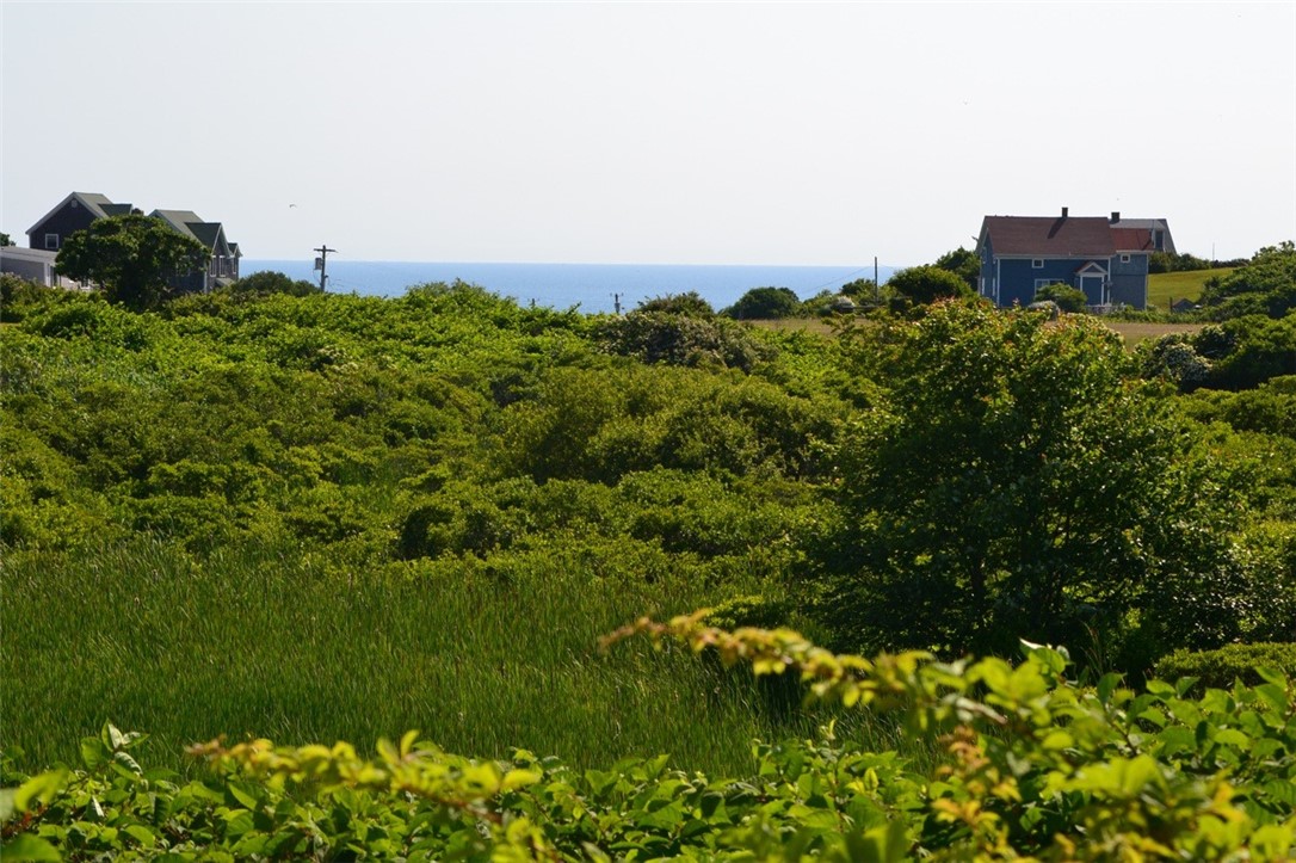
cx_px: 648
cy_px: 432
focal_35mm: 138
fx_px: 4966
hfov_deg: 14.9
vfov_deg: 9.9
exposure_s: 1/500
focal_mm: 92
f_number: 11
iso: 360
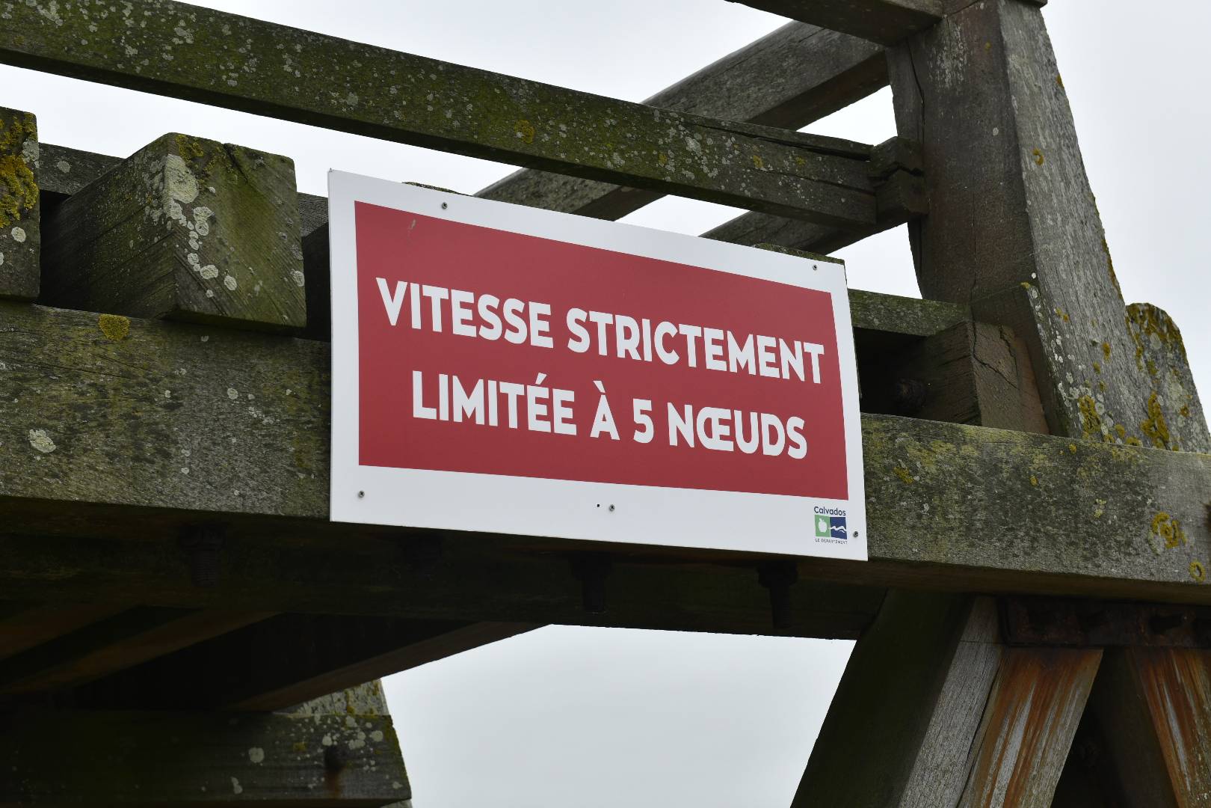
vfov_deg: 19.5
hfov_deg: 28.8
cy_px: 404
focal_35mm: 70
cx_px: 606
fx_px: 2355
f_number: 9
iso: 640
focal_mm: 70
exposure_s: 1/320
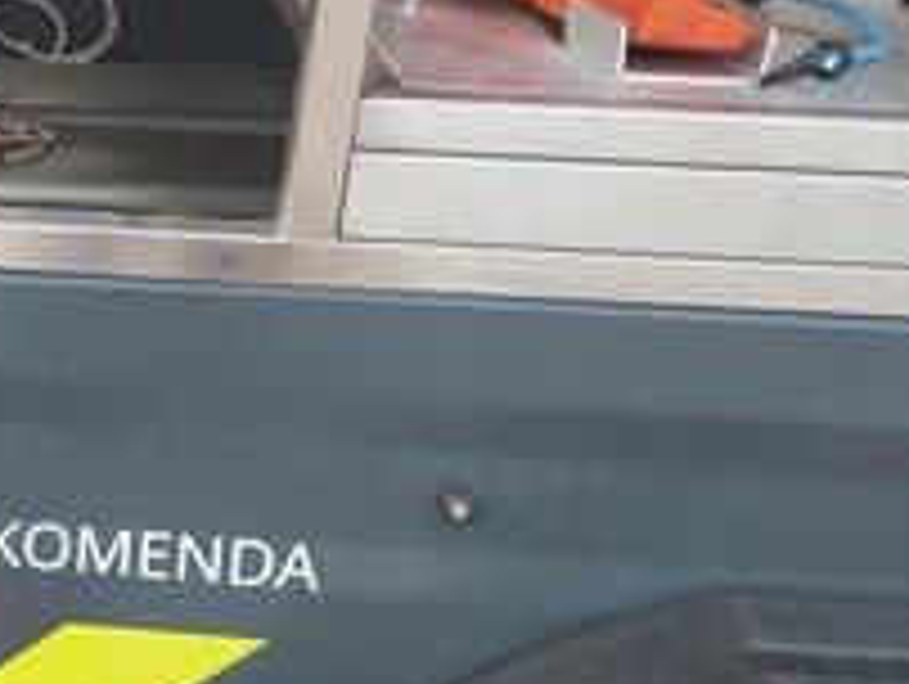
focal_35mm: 60
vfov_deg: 24.4
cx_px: -99
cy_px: 392
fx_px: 1577
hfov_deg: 29.0
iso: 64
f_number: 1.8
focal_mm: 4
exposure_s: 1/50
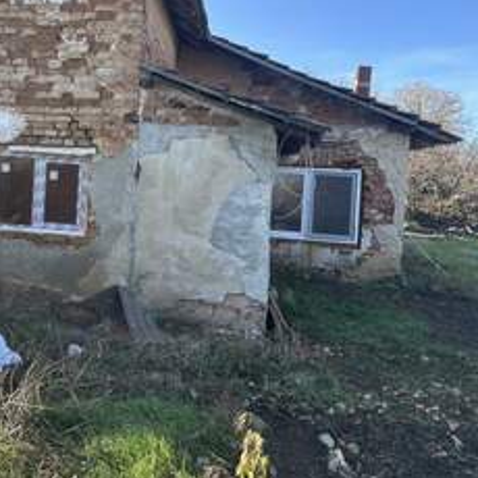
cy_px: 188
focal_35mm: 35
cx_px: 125
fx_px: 547
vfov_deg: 46.9
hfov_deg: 45.7
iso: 80
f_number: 1.78
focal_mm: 6.86
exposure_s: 1/803
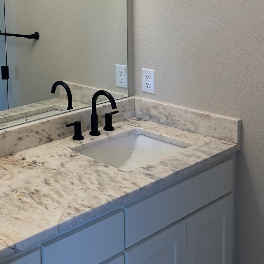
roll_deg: +1.5
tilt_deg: -5.5
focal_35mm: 52
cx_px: 26
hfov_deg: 31.2
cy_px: 33
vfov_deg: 31.4
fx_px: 449
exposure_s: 1/120
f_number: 1.78
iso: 100
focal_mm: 6.86
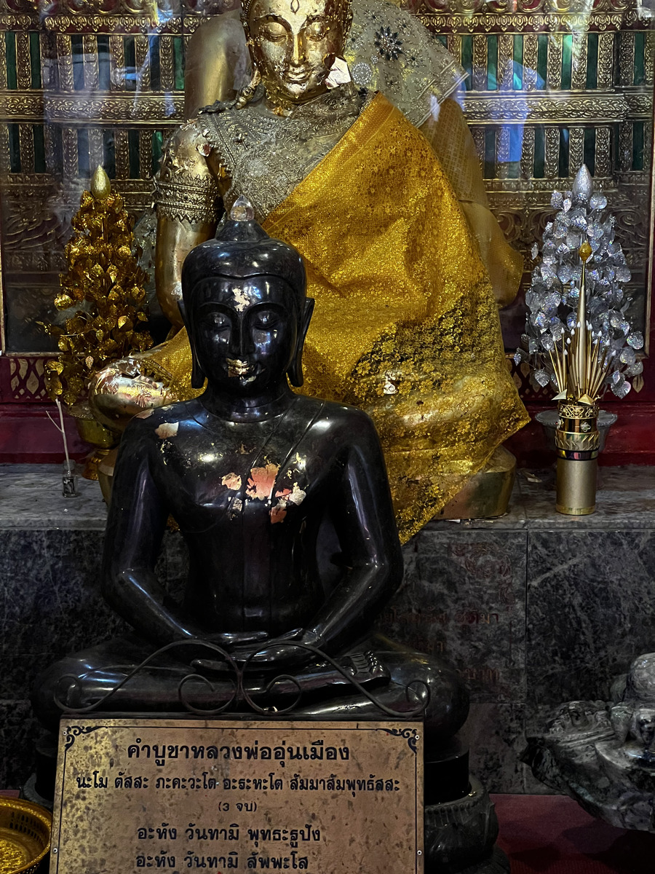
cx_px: 328
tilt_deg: -13.3
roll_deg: +0.7
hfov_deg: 19.1
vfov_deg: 25.3
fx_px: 1943
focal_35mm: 77
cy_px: 437
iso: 800
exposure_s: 1/34
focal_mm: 9
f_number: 2.8
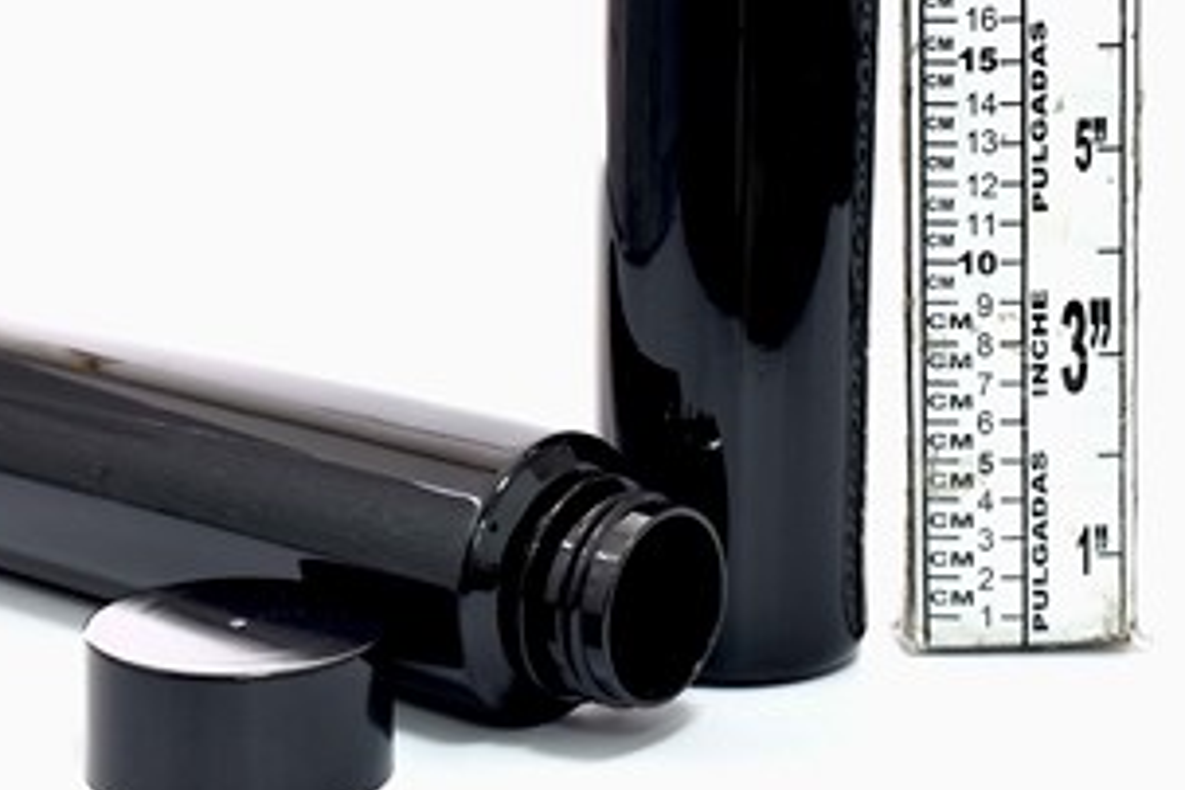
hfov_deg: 21.4
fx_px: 3127
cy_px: 184
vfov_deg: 14.3
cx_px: 446
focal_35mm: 95
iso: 125
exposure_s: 1/6
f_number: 7.1
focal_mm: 40
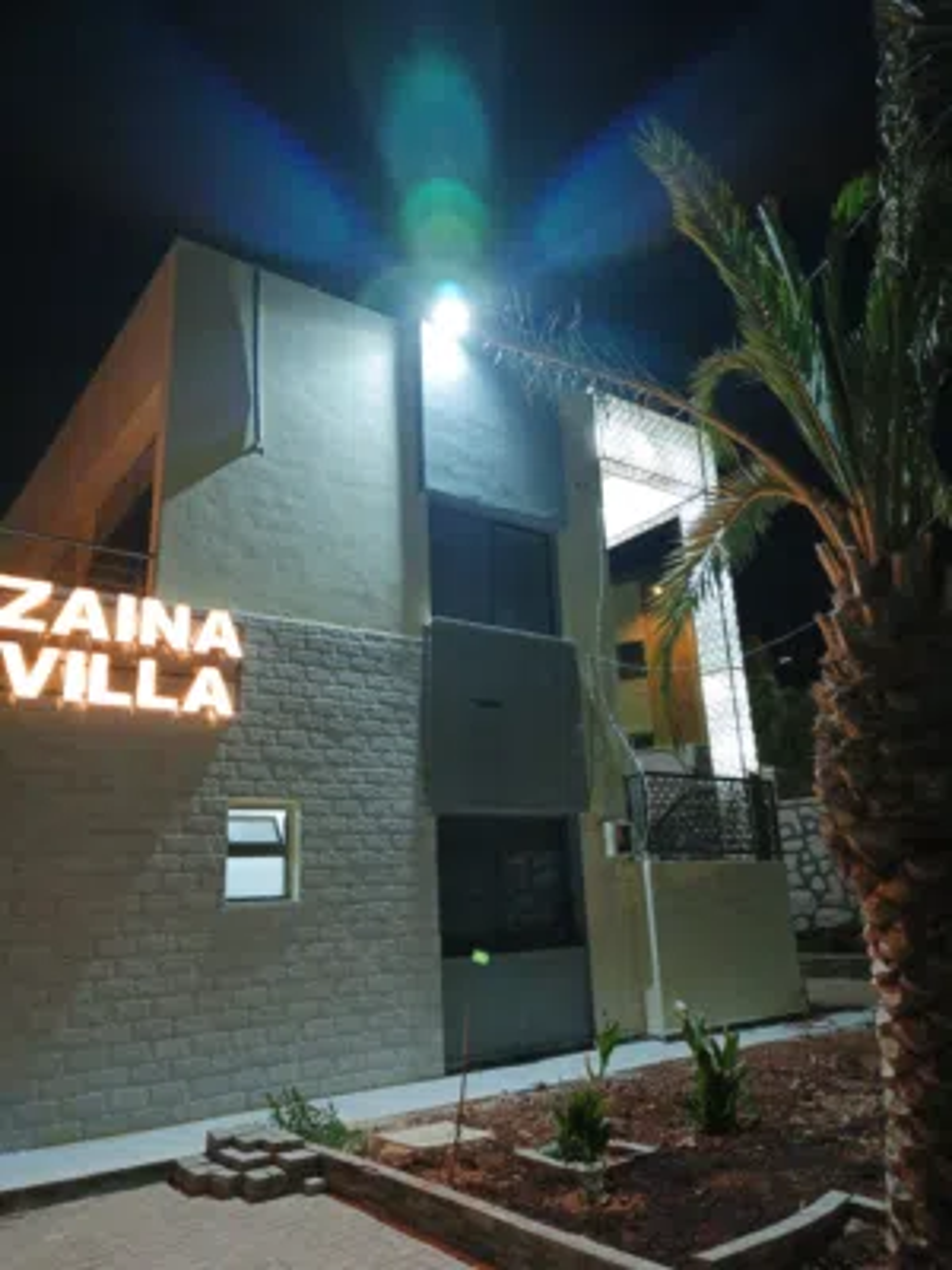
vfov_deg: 73.9
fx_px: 843
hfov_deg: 58.9
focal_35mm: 23
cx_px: 476
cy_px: 635
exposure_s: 1/25
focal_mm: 5.89
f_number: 1.8
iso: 6480
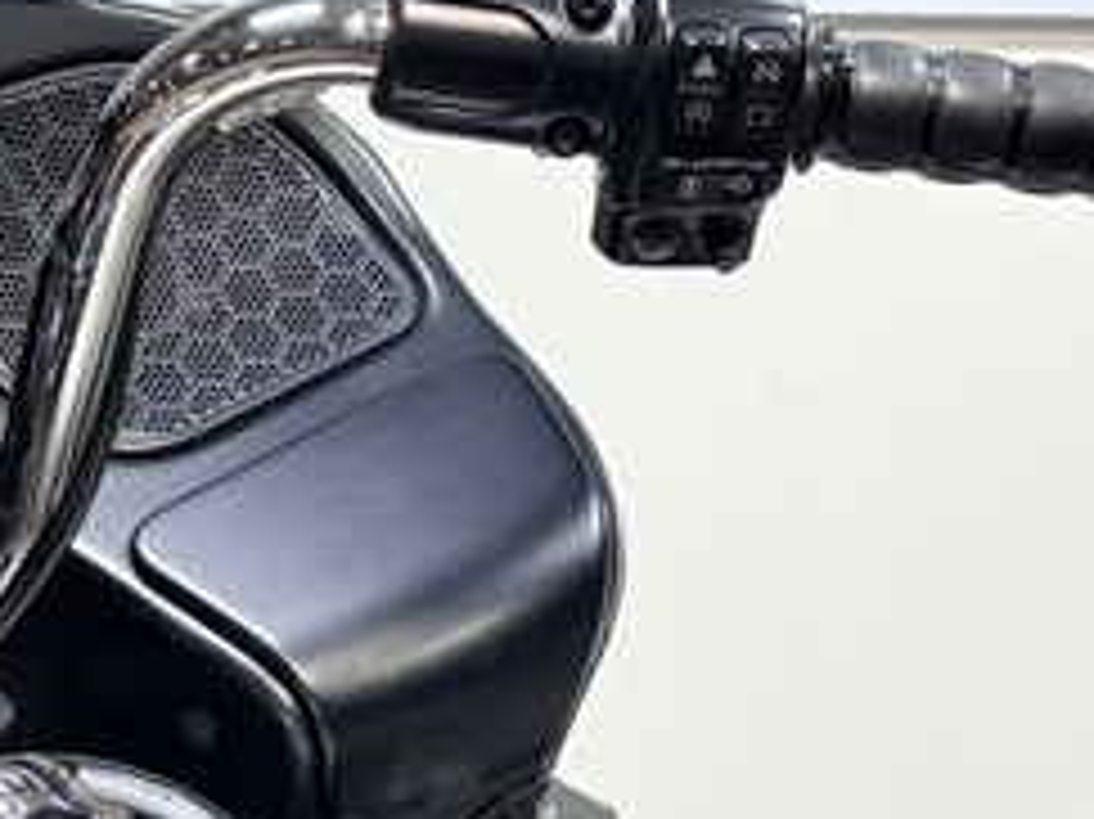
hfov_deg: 17.1
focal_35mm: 114
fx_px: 3601
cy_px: 837
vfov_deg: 12.8
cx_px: 196
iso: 40
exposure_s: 1/140
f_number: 1.6
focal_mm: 5.96
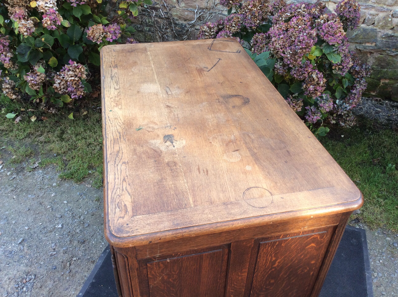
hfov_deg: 56.9
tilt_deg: -38.1
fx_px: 367
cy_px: 148
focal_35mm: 32
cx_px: 199
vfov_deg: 44.1
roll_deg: -1.2
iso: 32
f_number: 2.4
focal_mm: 3.3
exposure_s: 1/100
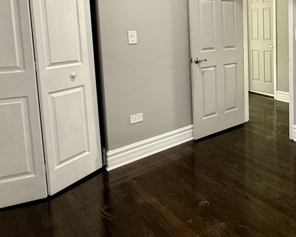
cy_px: 50
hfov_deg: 51.9
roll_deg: +1.3
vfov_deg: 45.0
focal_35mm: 31
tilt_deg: -3.4
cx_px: 254
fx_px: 272
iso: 250
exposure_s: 1/60
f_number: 2.2
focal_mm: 2.22
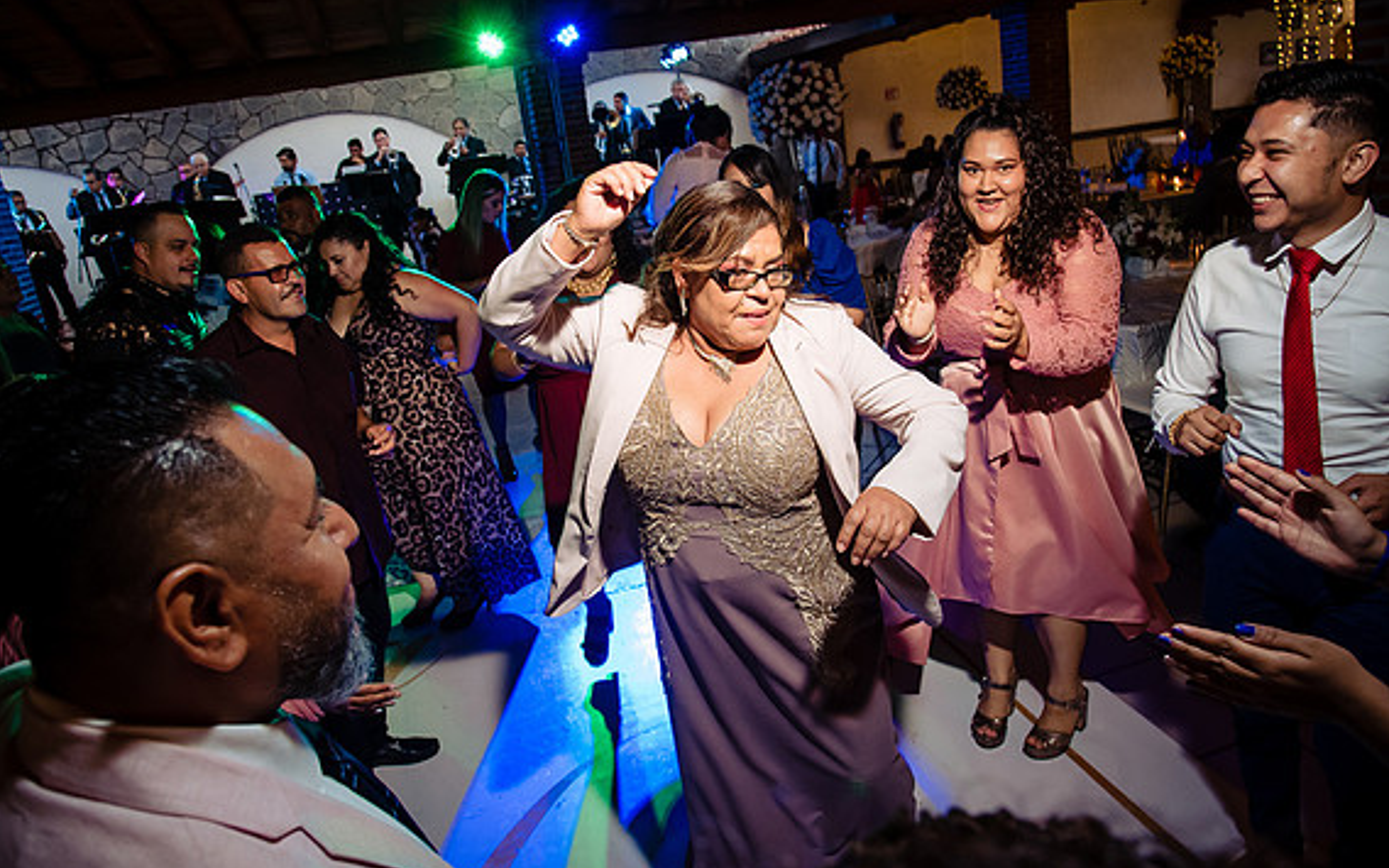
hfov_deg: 72.5
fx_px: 946
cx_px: 682
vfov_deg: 49.3
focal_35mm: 25
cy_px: 414
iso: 2000
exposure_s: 1/50
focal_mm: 24
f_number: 7.1
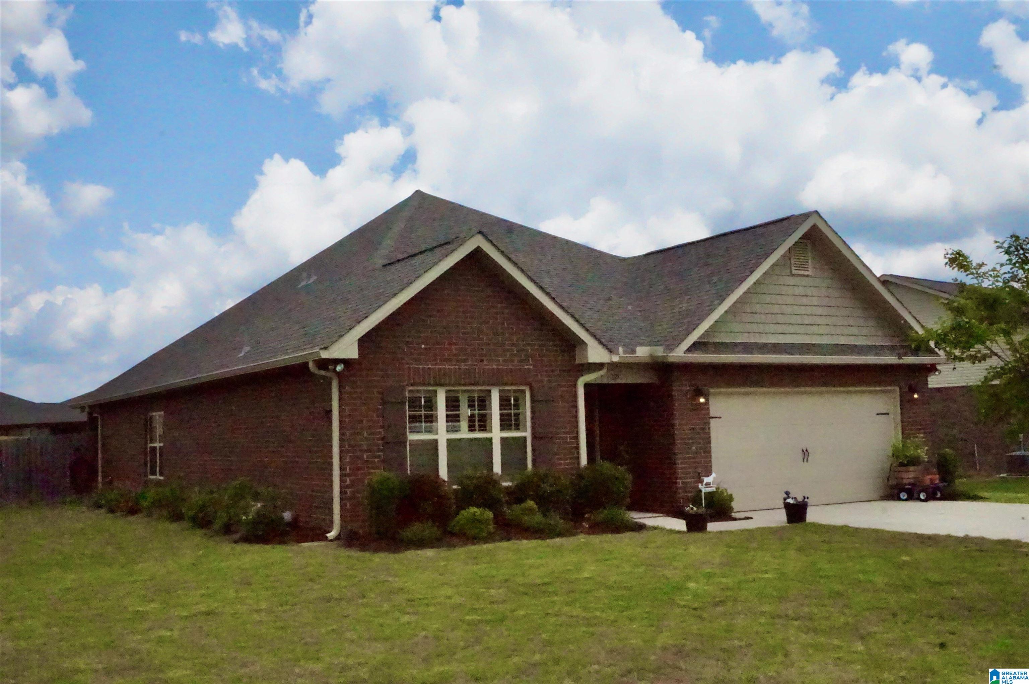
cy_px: 342
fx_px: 1071
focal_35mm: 38
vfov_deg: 35.4
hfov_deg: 51.3
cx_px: 514
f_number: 25
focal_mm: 25
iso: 16000
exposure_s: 1/4000
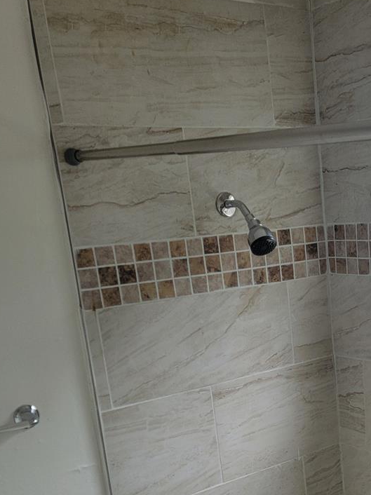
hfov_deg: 27.3
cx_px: 351
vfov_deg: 35.7
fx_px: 729
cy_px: 426
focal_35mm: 51
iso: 200
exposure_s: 1/120
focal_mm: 6.7
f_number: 1.8
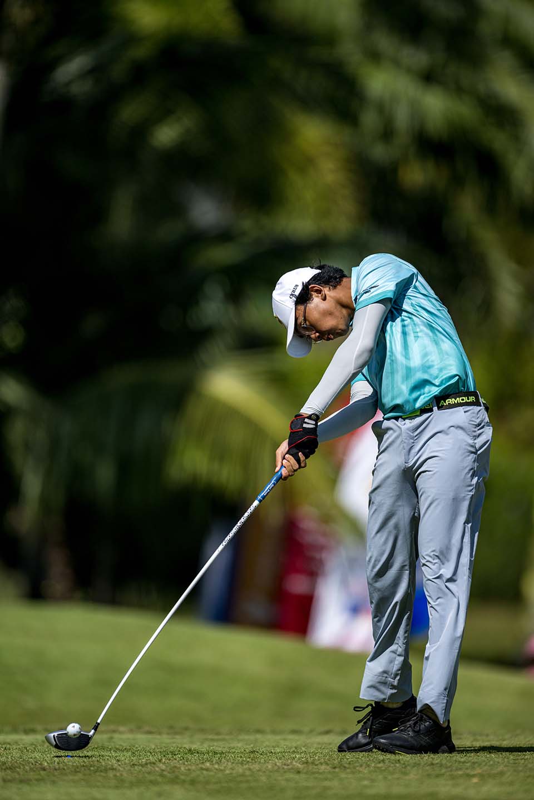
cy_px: 400
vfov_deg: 5.2
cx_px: 267
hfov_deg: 3.4
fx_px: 8899
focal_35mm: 400
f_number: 2.8
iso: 140
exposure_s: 1/6400
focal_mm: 400
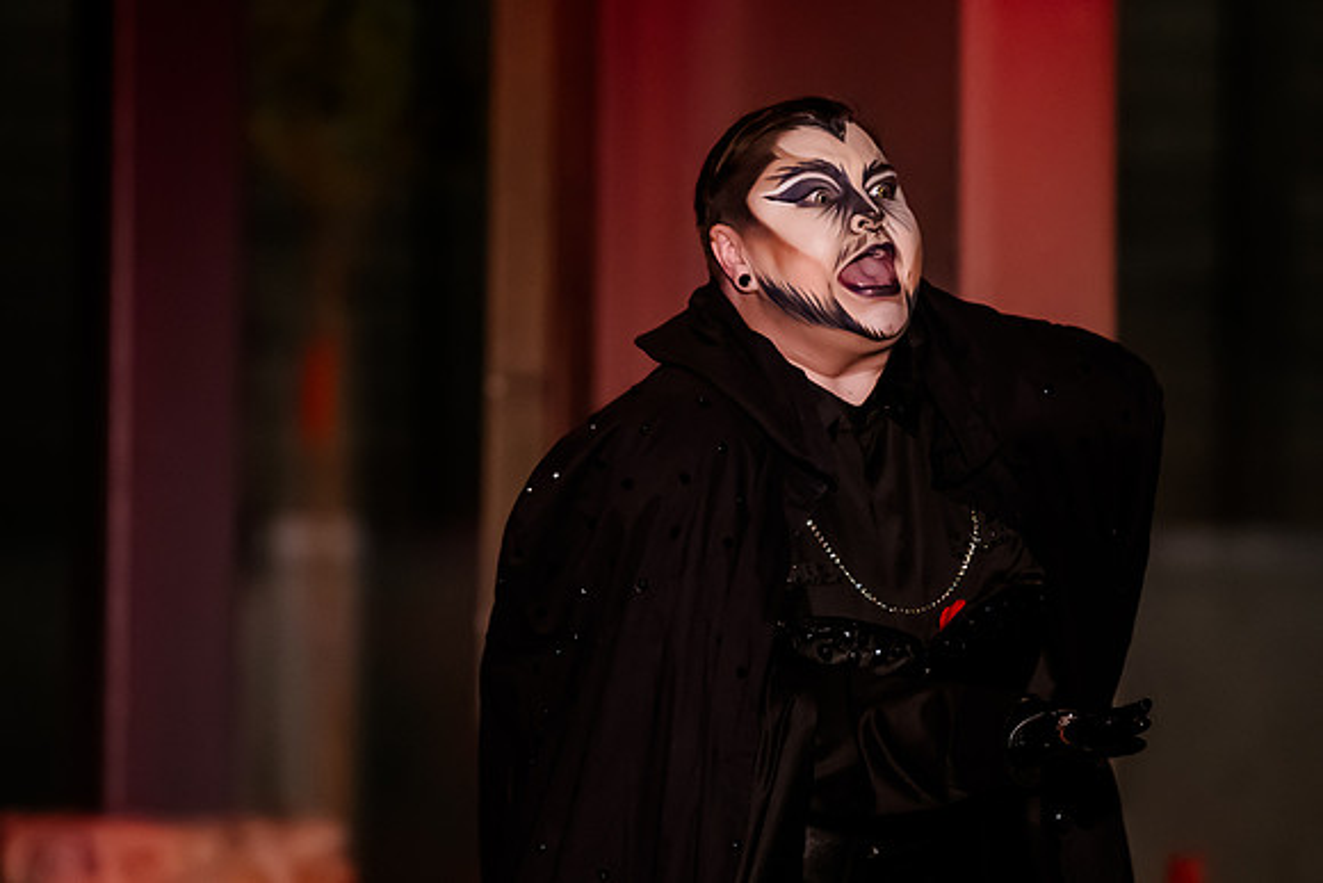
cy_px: 491
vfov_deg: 3.3
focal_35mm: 421
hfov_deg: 4.9
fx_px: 15480
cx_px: 647
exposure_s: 1/500
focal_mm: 200
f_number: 2.8
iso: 2500
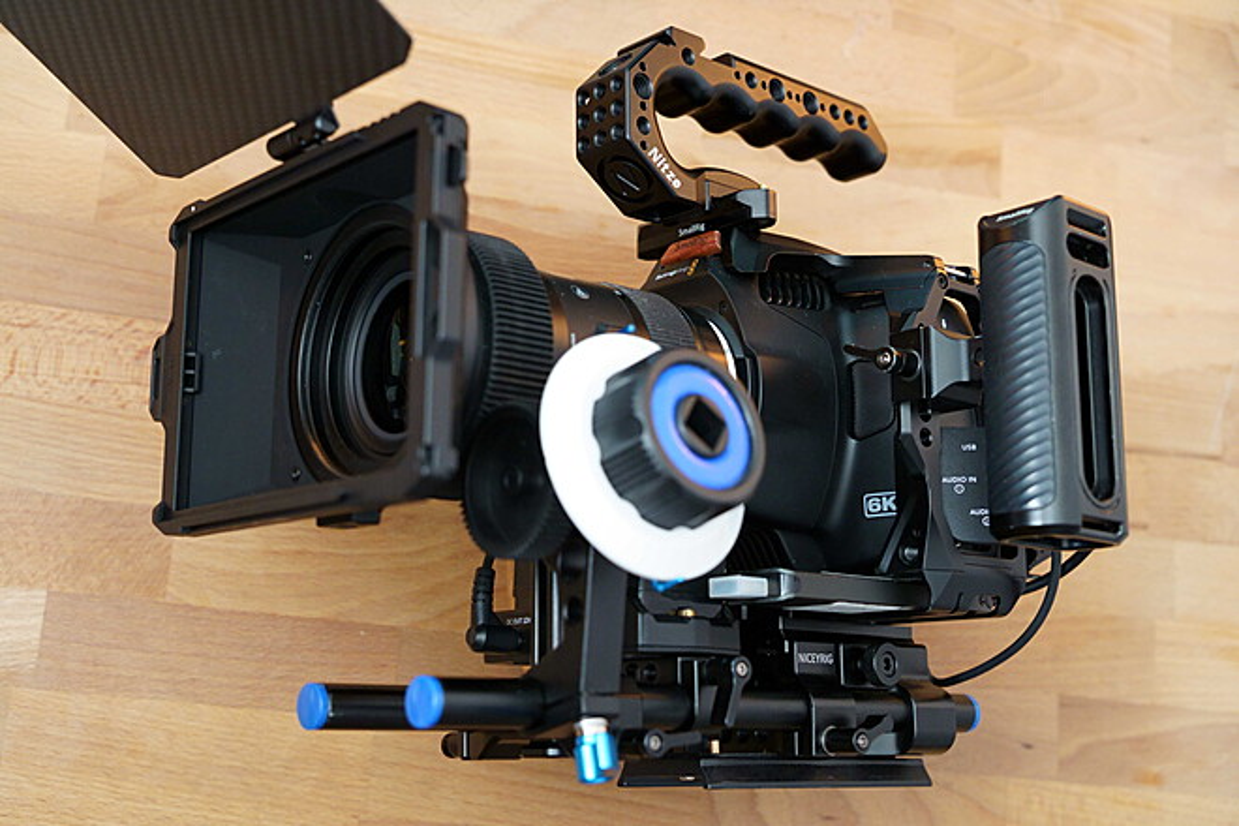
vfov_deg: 29.2
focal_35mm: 46
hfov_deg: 42.7
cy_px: 413
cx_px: 620
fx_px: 1586
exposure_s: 1/50
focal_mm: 46.1
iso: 5000
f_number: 5
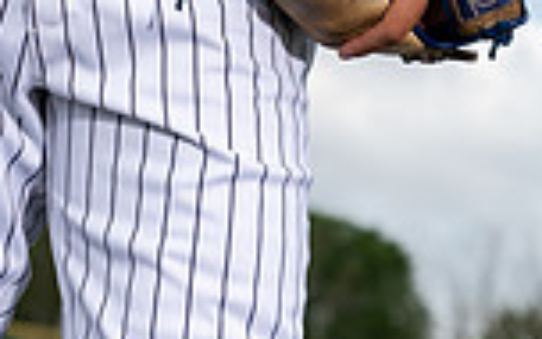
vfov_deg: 6.4
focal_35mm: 196
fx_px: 2895
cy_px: -403
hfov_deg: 10.7
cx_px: 111
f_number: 4.5
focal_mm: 65
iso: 250
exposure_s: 1/1250
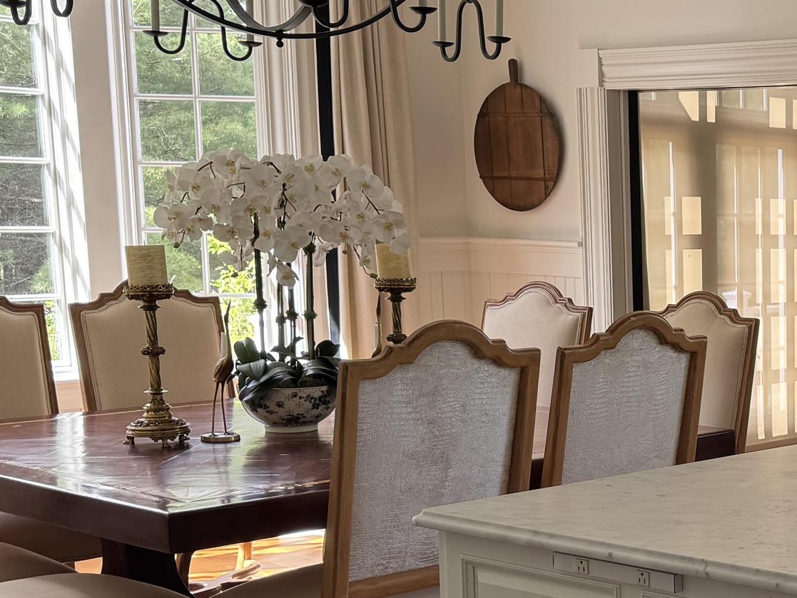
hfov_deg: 26.8
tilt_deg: -8.6
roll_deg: -0.3
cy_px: 447
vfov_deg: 22.1
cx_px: 895
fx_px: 1520
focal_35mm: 66
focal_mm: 6.76
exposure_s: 1/121
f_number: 1.78
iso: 64
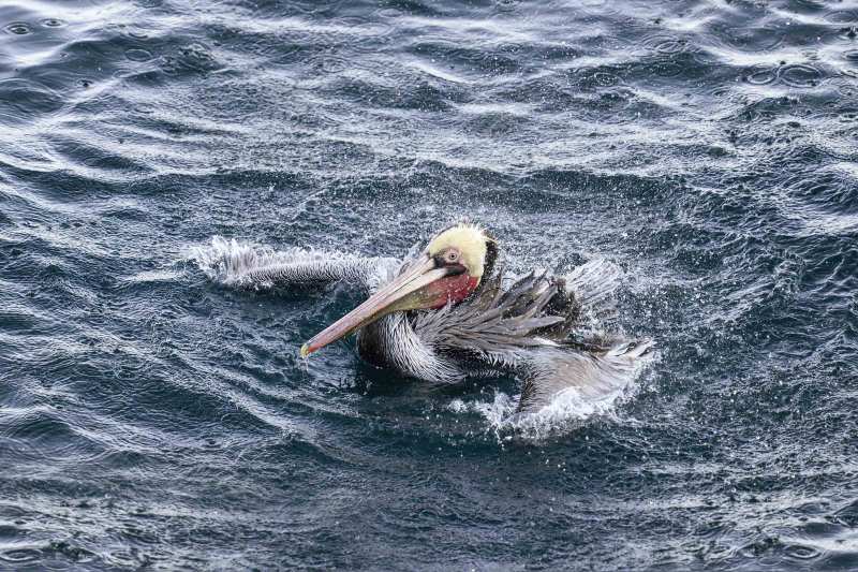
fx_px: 14296
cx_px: 429
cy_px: 286
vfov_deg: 2.3
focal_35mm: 600
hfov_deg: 3.4
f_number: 5.6
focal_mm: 600
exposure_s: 1/1000
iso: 3200
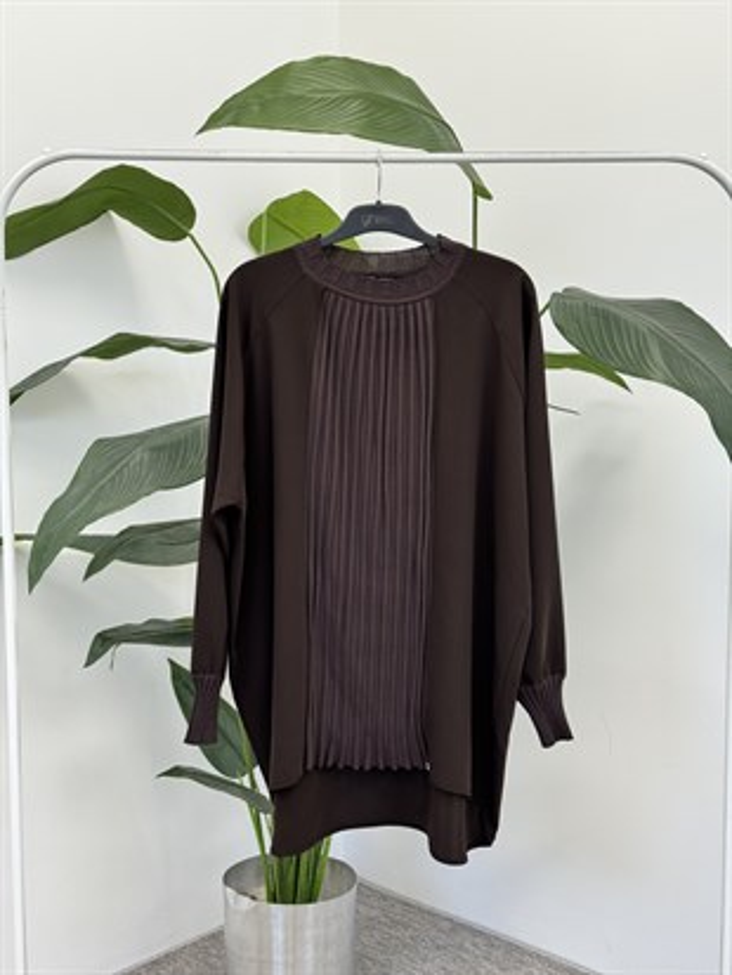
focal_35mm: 48
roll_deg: +0.2
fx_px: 1353
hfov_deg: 30.3
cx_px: 366
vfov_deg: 39.6
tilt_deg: -6.2
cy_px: 488
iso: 64
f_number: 1.78
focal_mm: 6.76
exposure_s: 1/100
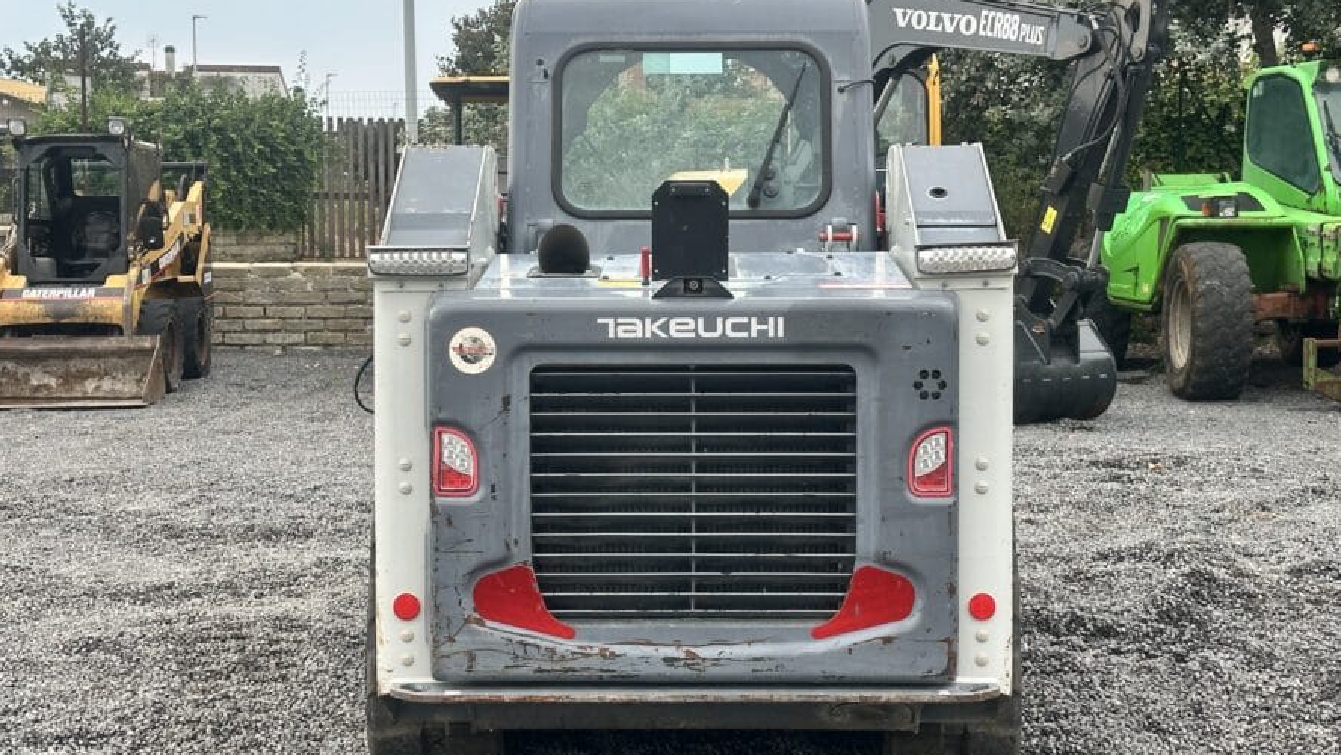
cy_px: 369
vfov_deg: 22.7
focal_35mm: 53
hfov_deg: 39.2
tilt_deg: -3.9
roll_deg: -0.3
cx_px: 674
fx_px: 1885
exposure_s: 1/238
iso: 64
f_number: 1.78
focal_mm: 6.86
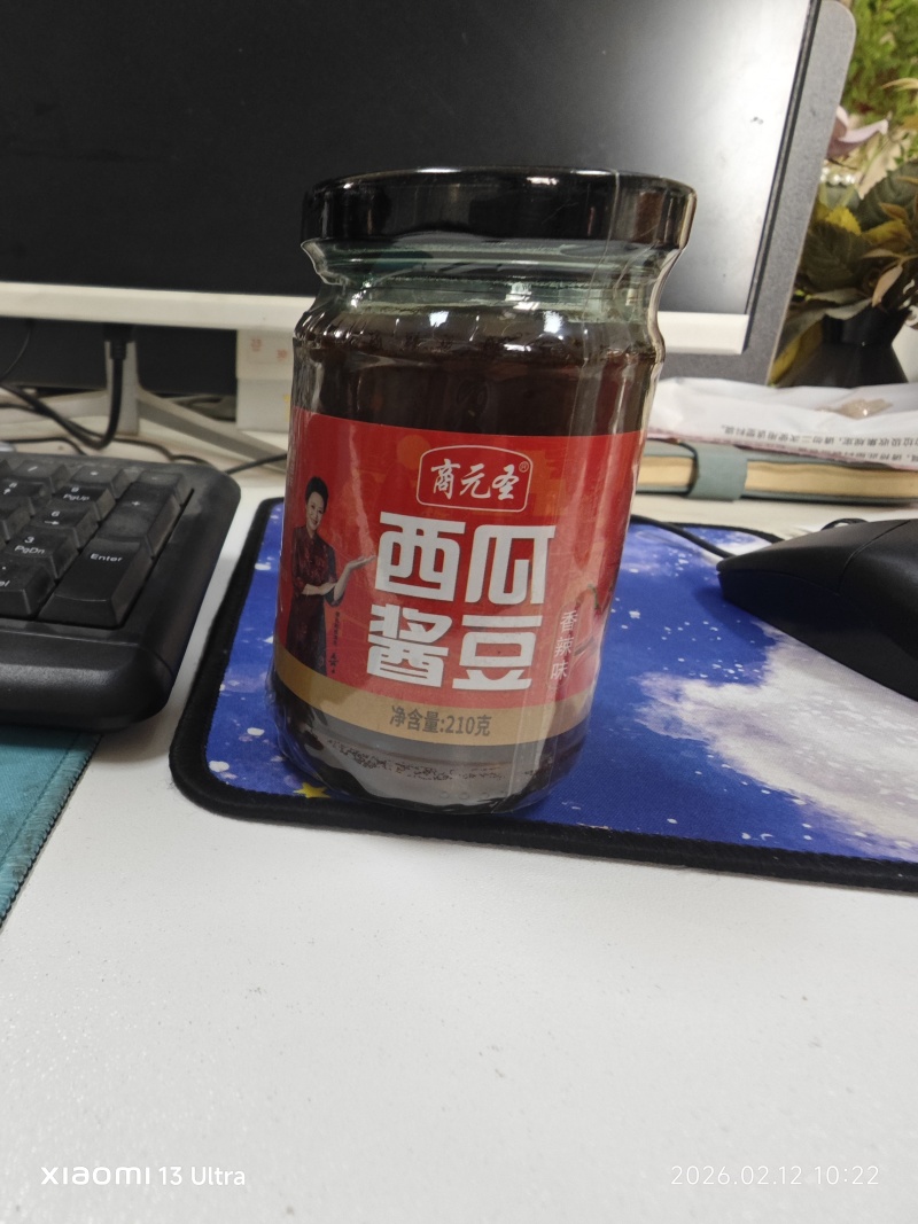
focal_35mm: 23
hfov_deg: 58.9
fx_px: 813
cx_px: 459
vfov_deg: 73.9
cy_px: 612
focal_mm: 2.03
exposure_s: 1/50
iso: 160
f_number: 1.8
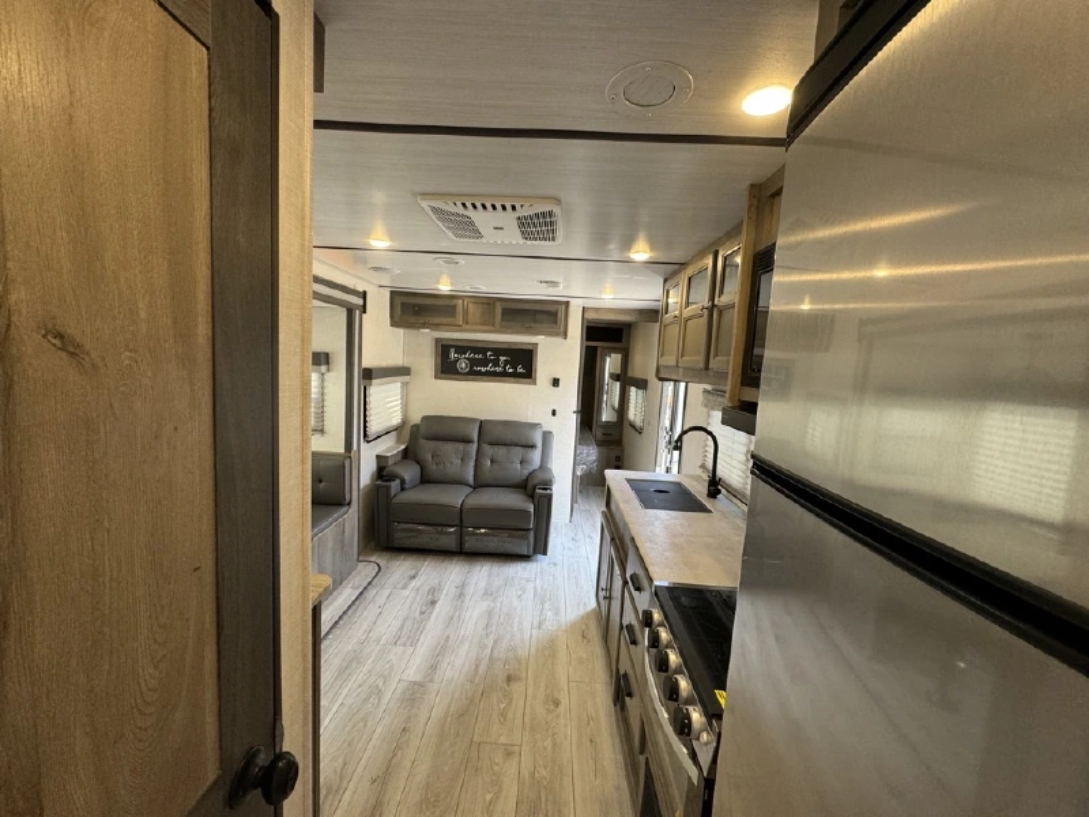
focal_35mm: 14
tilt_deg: -4.3
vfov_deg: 85.7
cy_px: 408
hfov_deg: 102.1
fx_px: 440
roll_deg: -2.4
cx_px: 544
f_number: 2.2
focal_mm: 2.22
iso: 160
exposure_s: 1/99
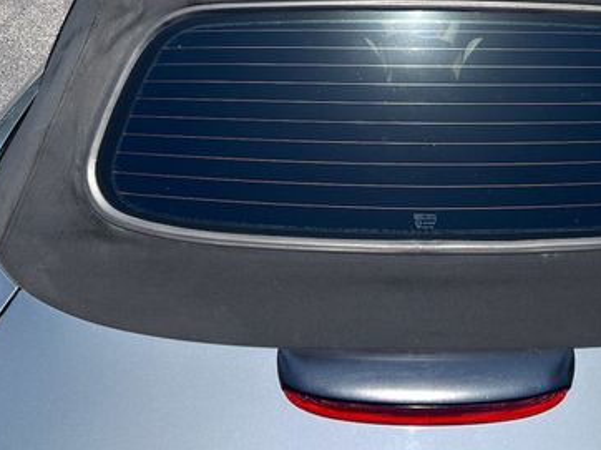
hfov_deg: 40.3
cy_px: 133
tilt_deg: -35.3
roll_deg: +0.7
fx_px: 798
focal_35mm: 46
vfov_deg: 31.1
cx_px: 435
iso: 50
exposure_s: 1/2083
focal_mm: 5.7
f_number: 1.5
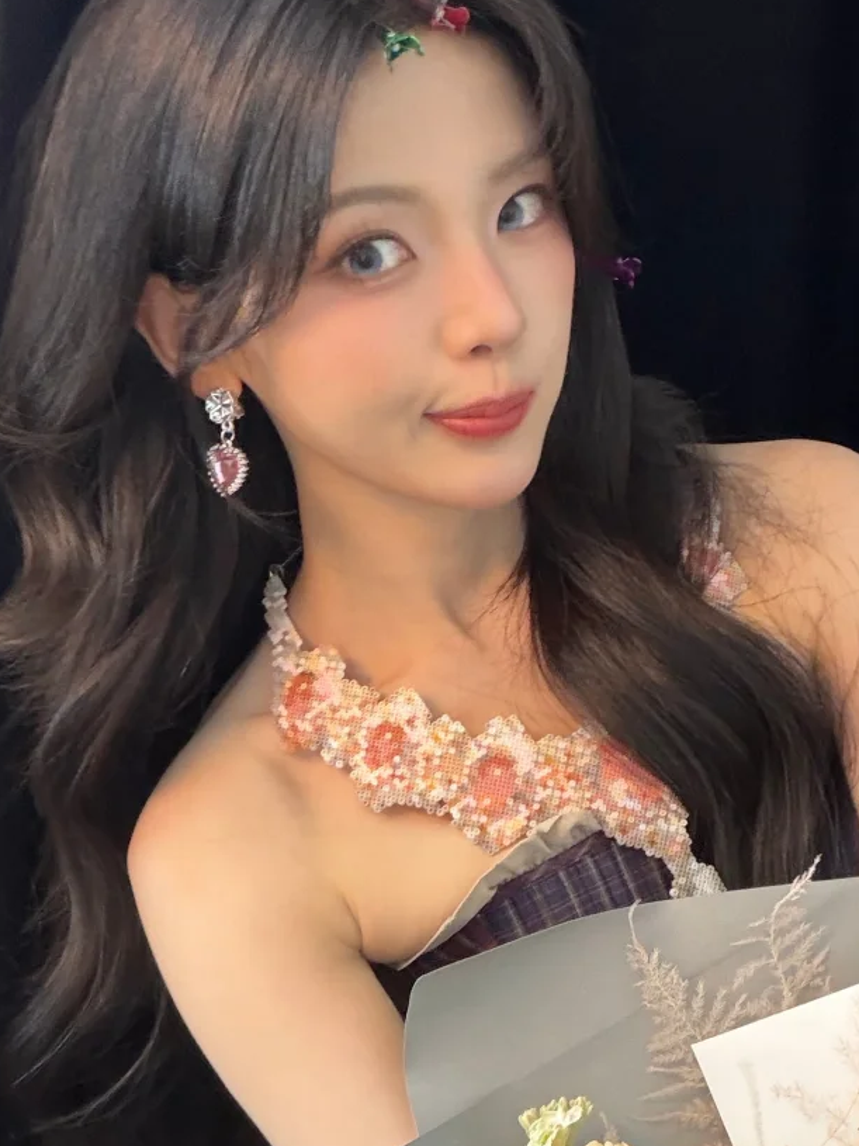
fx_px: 1754
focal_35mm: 53
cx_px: 589
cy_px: 678
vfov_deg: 36.1
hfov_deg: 27.3
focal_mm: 2.71
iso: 200
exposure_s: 1/33
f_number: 1.9
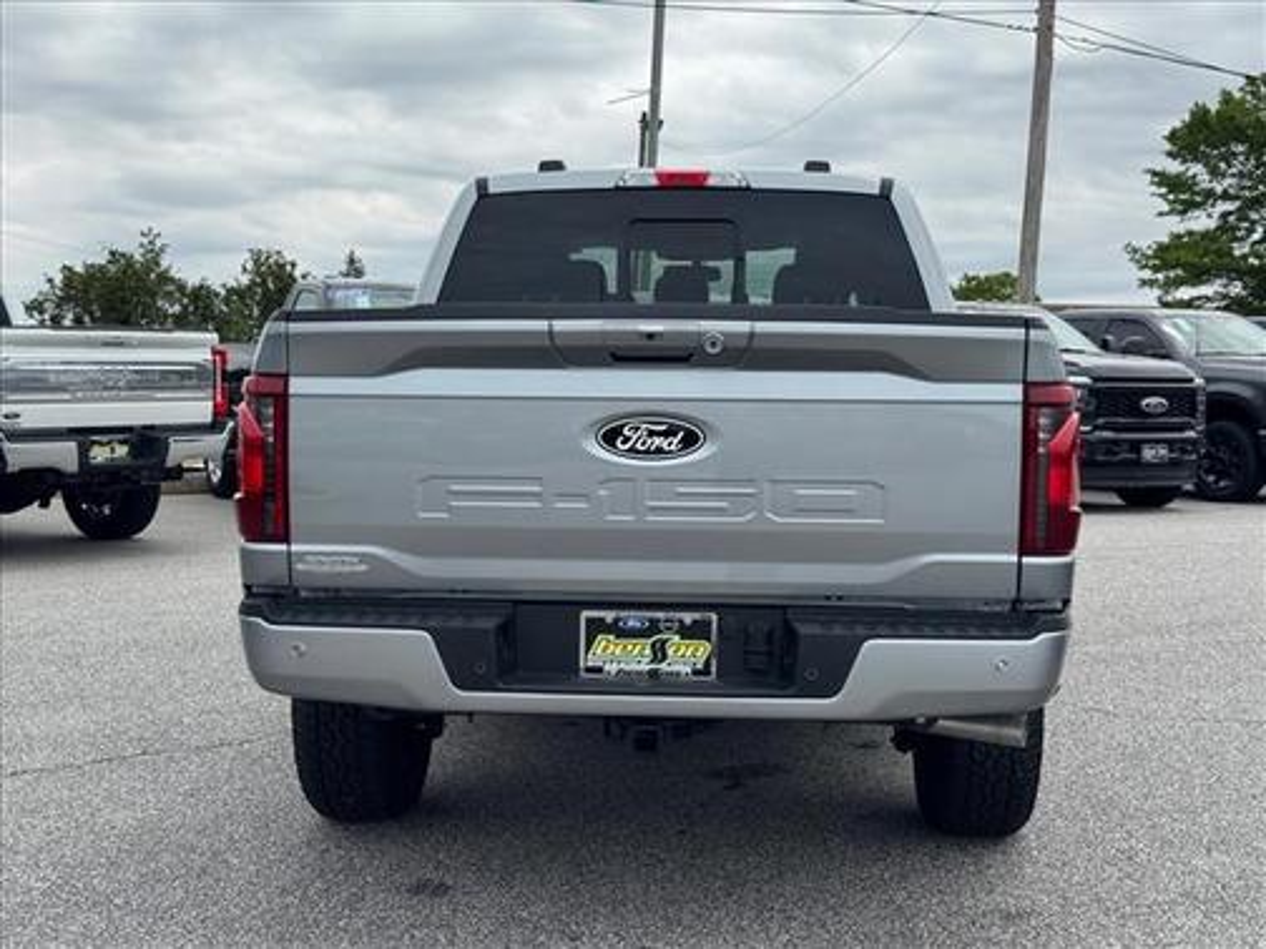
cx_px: 633
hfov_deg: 39.7
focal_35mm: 48
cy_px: 474
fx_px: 1755
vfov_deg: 30.3
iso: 64
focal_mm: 6.76
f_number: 1.78
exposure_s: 1/4049
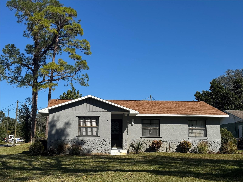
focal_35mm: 48
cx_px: 122
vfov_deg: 30.3
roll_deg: -0.6
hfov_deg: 39.7
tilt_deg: +8.7
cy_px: 91
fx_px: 337
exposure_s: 1/5376
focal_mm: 6.76
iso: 64
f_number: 1.78
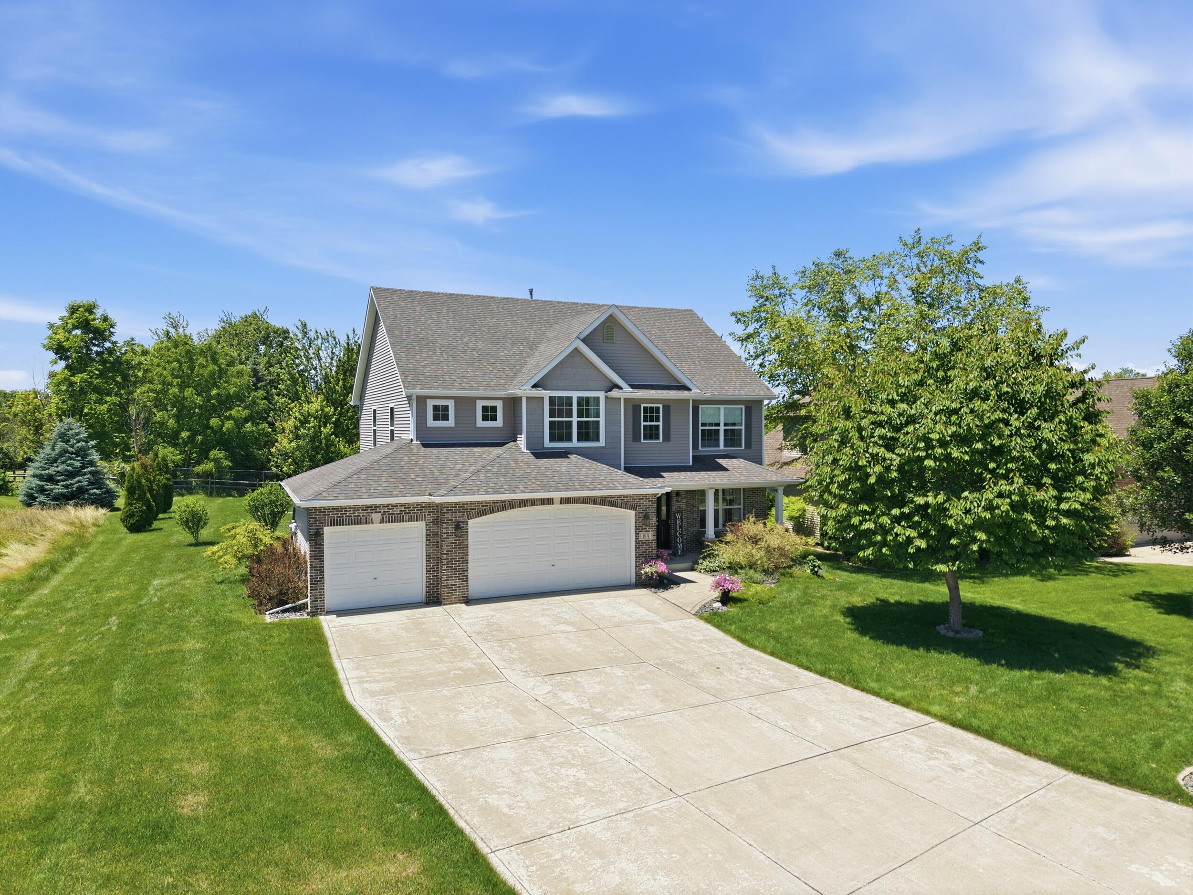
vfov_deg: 56.8
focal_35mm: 24
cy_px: 448
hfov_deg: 71.6
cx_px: 596
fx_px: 827
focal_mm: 8.7
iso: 240
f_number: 1.8
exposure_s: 1/5000
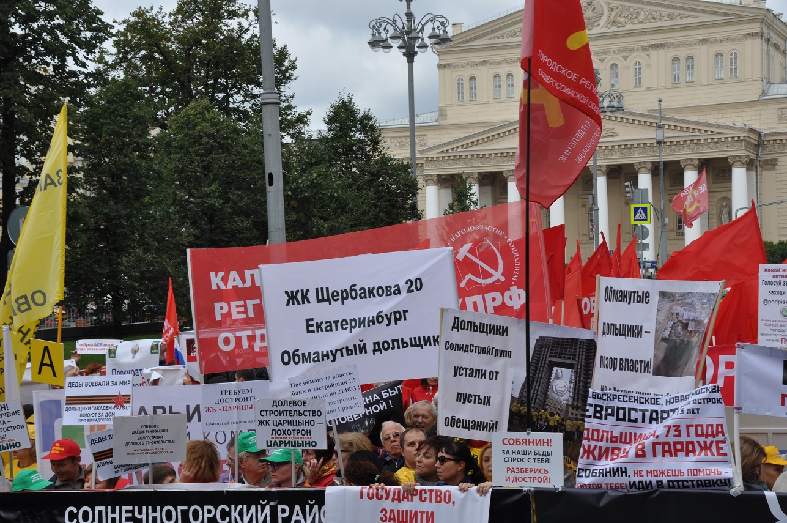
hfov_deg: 26.0
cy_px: 262
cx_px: 394
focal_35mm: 78
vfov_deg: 17.5
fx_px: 1703
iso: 200
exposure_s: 1/160
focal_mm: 52
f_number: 13
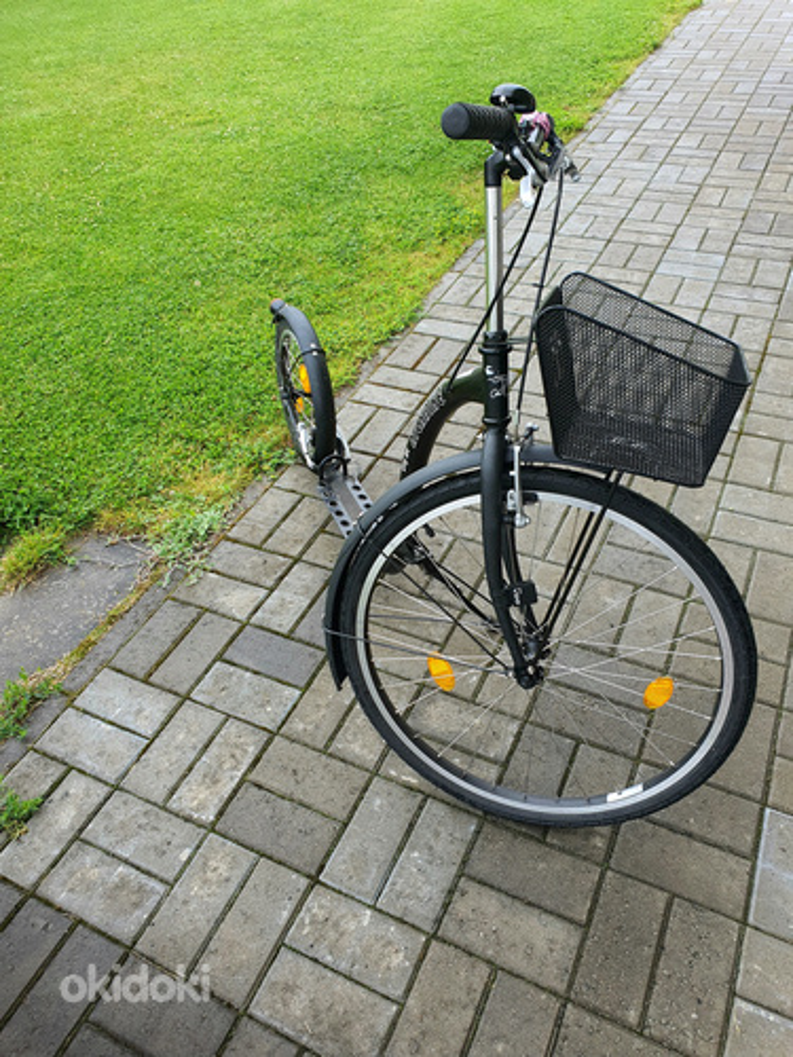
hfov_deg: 53.1
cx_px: 396
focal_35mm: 26
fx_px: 794
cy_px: 528
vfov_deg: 67.3
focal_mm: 4.3
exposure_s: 1/111
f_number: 2.4
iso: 50
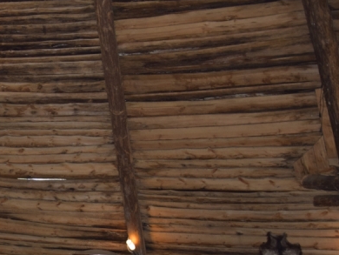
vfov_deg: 19.6
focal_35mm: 74
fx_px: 725
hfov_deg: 25.2
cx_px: 10
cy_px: 227
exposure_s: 1/60
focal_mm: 25
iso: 640
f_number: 4
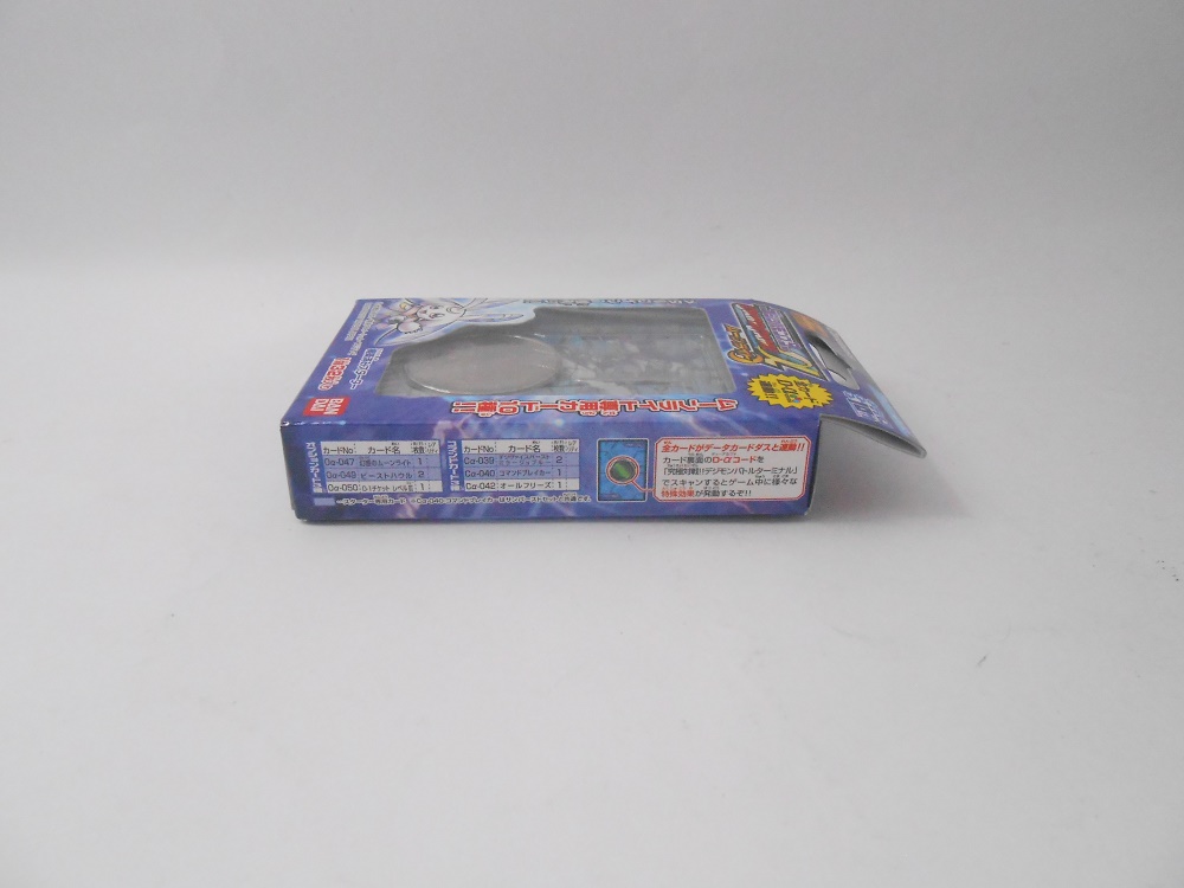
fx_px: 889
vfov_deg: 53.1
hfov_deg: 67.3
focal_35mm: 26
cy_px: 444
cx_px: 592
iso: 800
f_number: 3.5
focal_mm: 4.6
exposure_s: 1/50
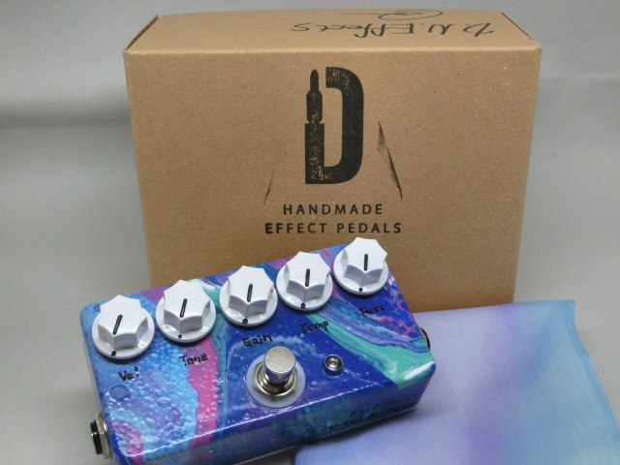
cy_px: 232
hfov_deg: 42.1
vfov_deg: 32.2
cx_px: 310
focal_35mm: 45
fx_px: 806
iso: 100
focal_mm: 8
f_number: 4.4
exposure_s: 1/125
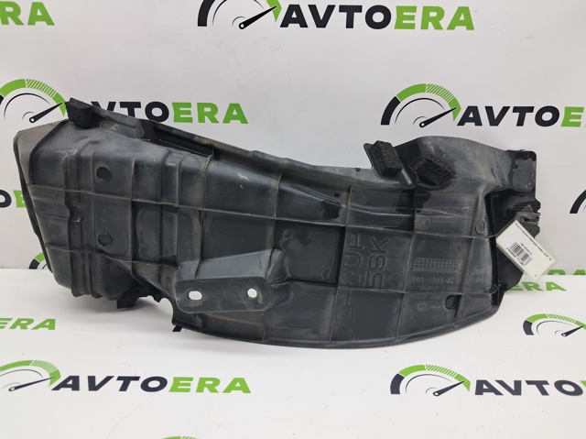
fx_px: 457
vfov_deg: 51.3
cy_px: 220
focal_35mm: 27
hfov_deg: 65.4
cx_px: 293
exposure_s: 1/50
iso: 50
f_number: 1.8
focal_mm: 4
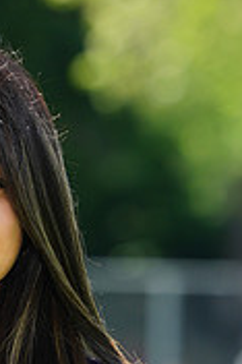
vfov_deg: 2.1
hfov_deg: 1.4
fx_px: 10001
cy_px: 490
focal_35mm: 990
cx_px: -101
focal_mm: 300
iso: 200
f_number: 9
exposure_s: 1/200
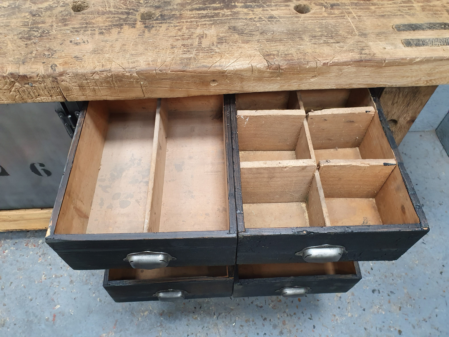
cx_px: 224
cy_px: 168
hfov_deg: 67.3
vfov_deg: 53.1
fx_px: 337
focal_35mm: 26
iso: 400
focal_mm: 4.32
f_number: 2.4
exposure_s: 1/40
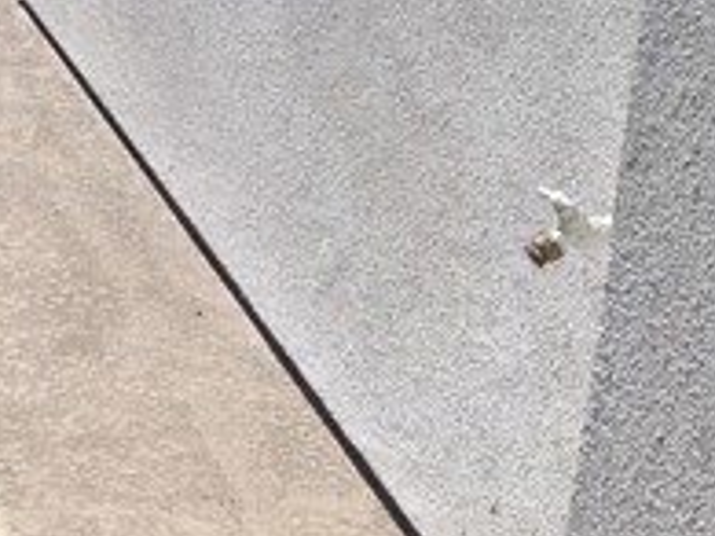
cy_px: -184
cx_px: -257
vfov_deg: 16.8
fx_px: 1693
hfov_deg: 21.2
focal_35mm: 82
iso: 32
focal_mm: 4.69
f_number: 1.8
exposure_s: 1/1499
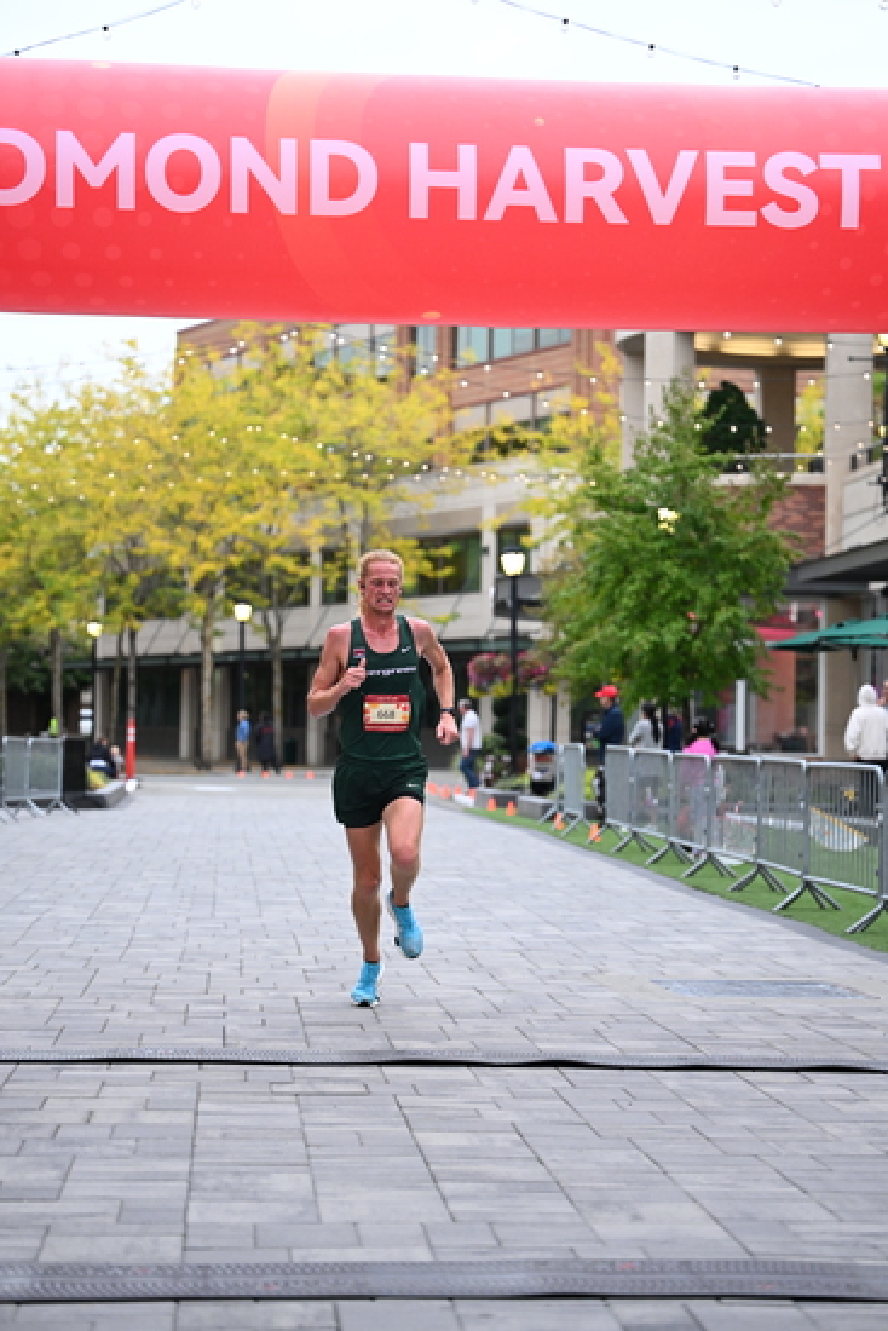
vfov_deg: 26.3
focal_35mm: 77
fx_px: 2847
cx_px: 444
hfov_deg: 17.7
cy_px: 666
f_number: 2.8
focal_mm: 77
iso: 1600
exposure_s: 1/1000
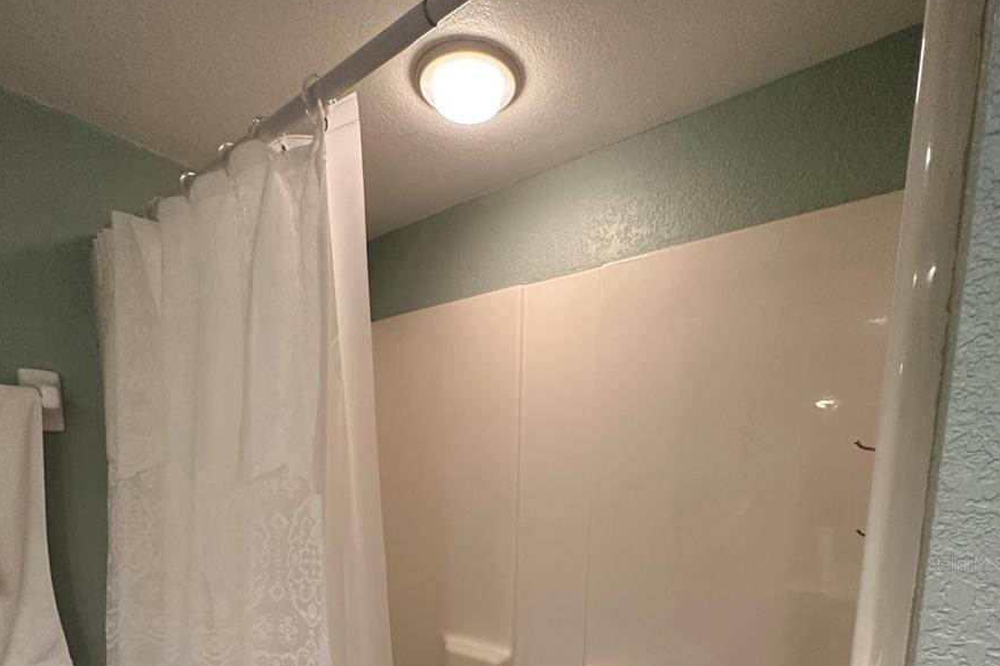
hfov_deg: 84.0
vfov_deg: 55.9
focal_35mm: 20
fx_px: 555
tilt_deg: -7.9
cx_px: 493
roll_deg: -0.9
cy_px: 563
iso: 250
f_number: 2.2
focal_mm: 2.22
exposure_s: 1/120
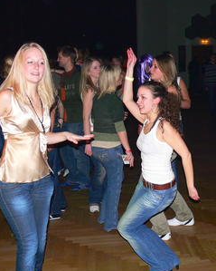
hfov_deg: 27.3
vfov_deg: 34.8
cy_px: 139
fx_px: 432
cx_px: 183
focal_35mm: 54
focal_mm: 7.4
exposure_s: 1/30
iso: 125
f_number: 2.8
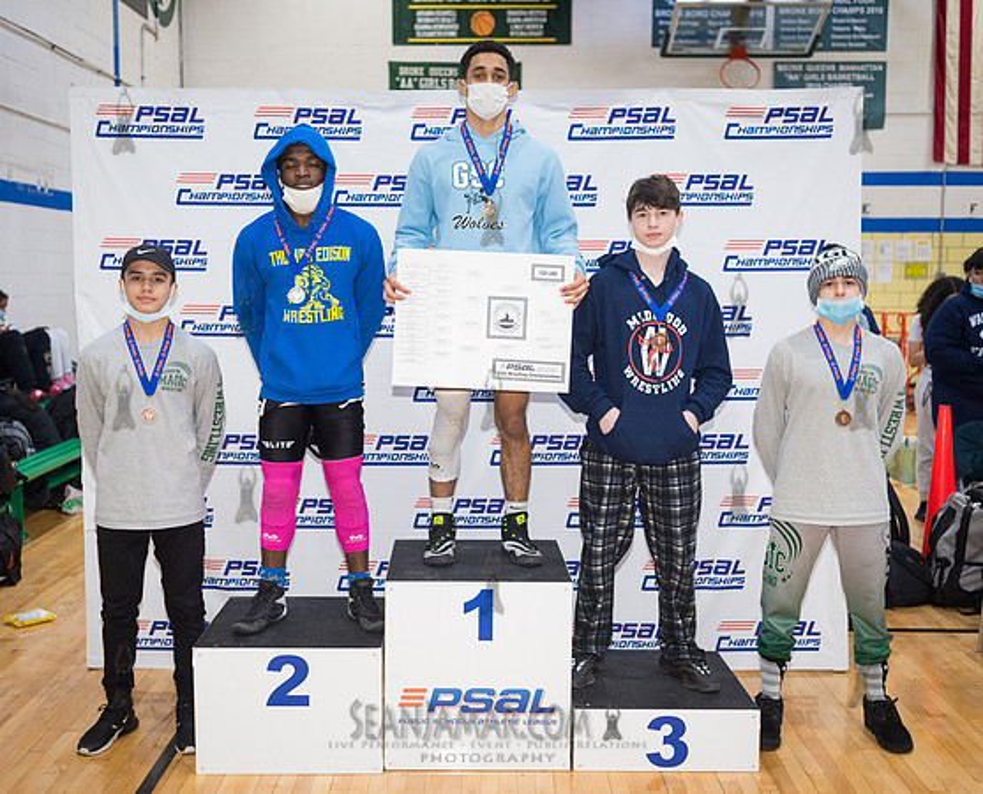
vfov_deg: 37.3
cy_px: 398
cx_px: 473
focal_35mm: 40
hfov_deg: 45.4
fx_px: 1175
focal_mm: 35
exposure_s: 1/400
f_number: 3.5
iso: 4000
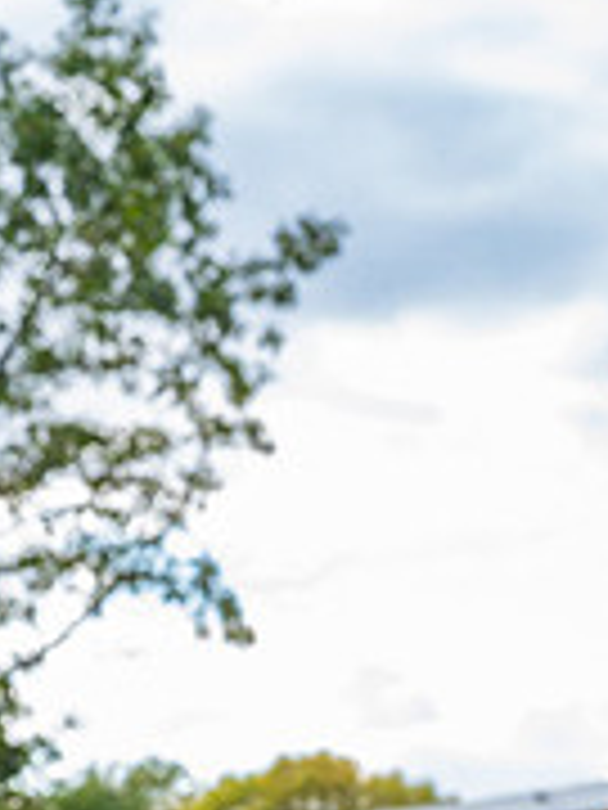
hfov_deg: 7.4
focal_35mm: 192
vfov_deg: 10.2
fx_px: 4496
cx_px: 1211
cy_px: 837
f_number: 14
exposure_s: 1/60
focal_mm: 62
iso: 320
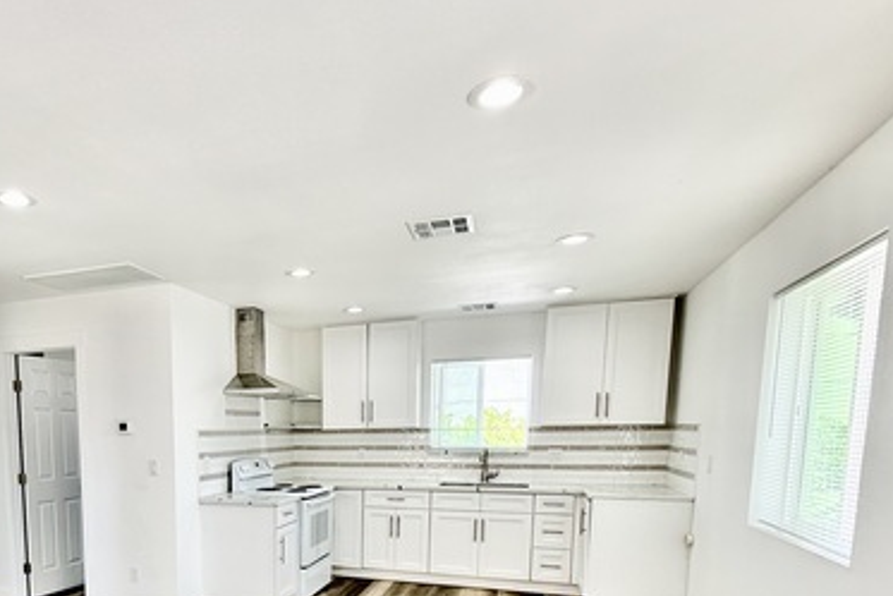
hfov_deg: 65.6
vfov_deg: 45.7
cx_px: 236
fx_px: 645
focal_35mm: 26
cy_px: 517
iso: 64
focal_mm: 2.22
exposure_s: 1/120
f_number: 2.2
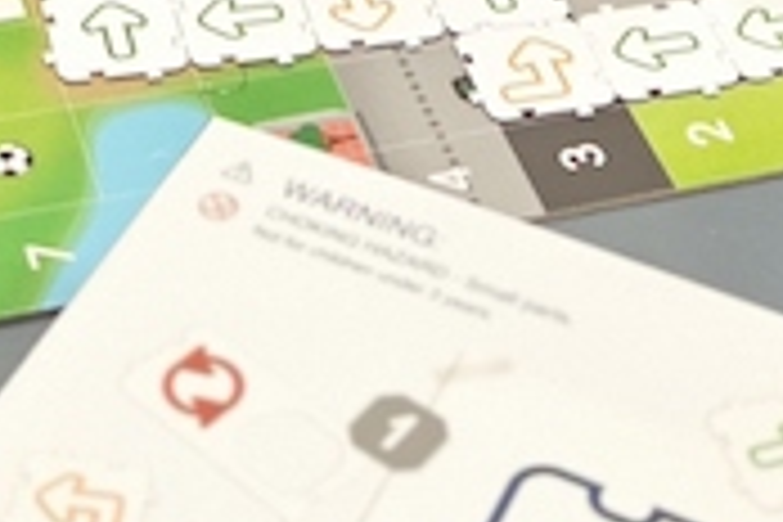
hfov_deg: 14.3
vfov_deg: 8.4
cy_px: -896
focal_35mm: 143
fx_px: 3110
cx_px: 220
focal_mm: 6.06
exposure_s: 1/67
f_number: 2.8
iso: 160
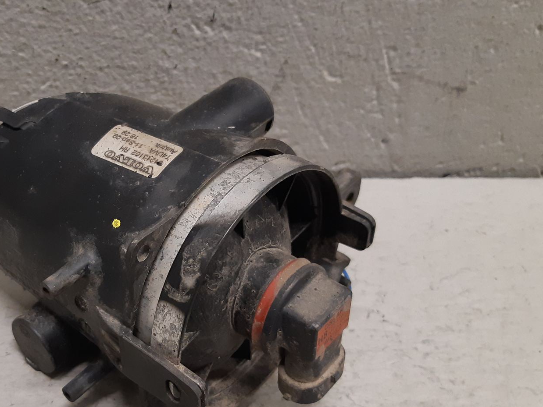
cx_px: 129
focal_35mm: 43
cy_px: 217
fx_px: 675
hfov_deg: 42.4
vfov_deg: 33.6
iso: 200
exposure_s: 1/50
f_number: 1.7
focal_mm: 3.93
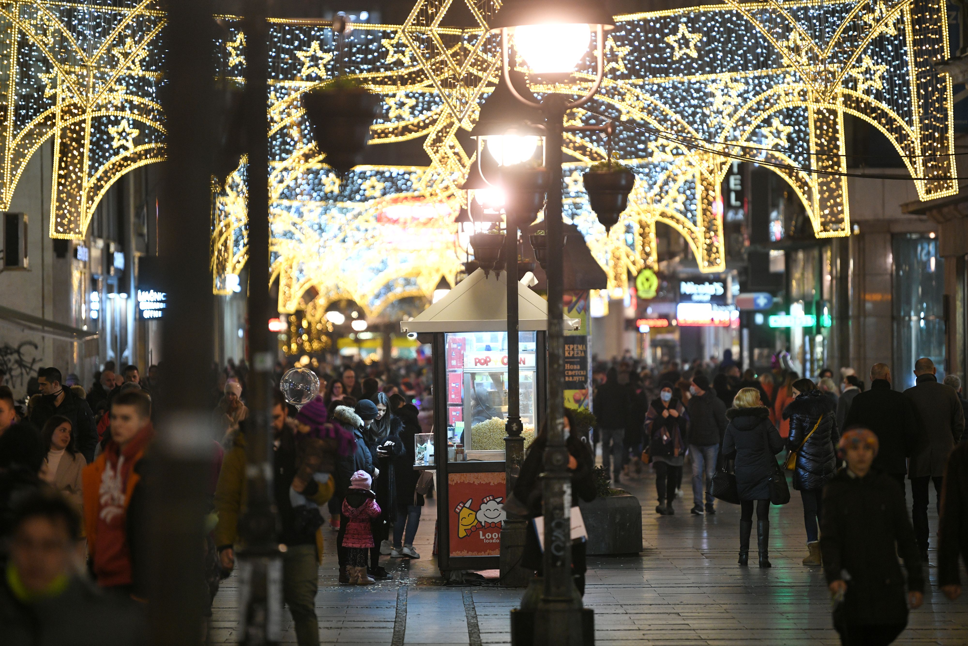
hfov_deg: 10.3
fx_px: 5378
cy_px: 323
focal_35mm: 200
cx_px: 484
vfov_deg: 6.9
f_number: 2.8
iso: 1600
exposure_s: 1/200
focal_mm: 200
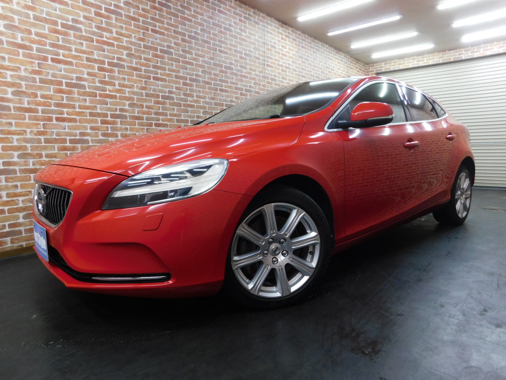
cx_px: 253
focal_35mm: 23
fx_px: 336
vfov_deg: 58.9
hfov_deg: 73.9
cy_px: 190
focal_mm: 4
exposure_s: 1/30
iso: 220
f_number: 3
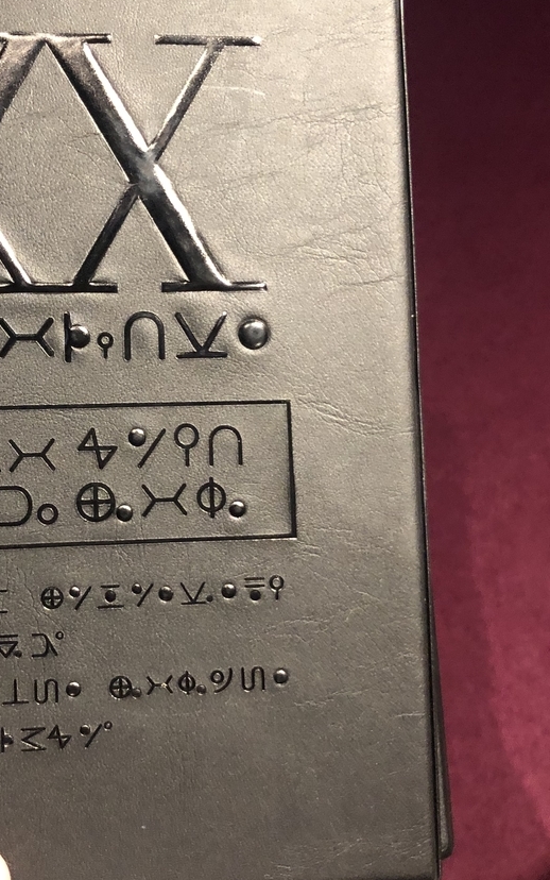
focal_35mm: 43
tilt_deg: -64.4
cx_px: 125
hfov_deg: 29.3
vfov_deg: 46.2
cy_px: 407
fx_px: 1031
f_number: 1.8
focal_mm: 3.99
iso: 100
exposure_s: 1/5
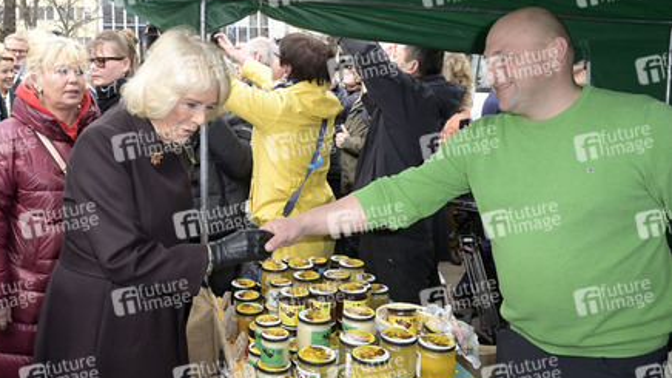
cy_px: 182
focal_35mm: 26
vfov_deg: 44.3
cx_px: 326
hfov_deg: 71.9
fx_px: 463
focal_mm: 24
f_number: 10
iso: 1250
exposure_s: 1/250
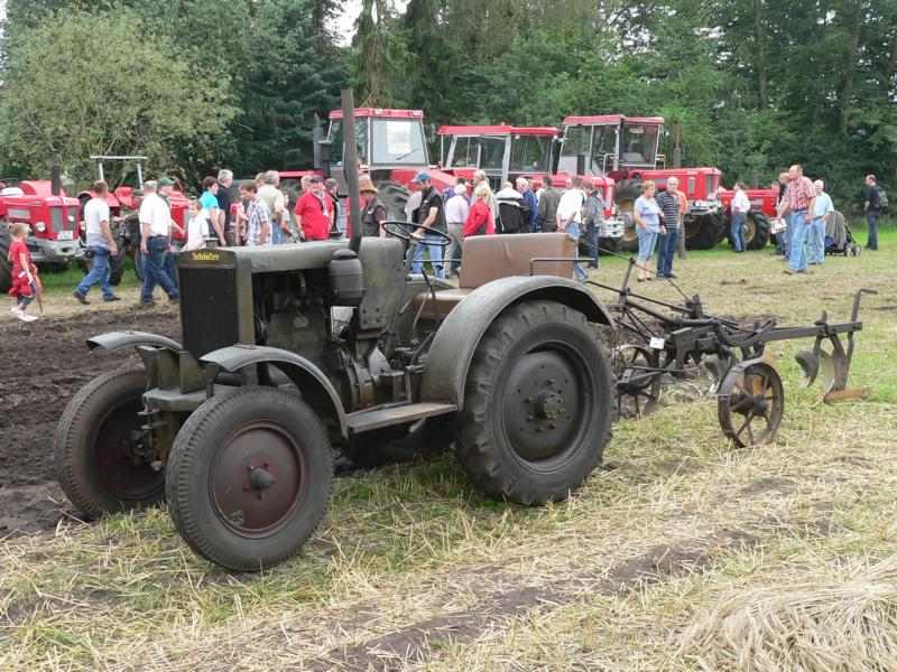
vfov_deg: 30.9
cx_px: 448
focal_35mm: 47
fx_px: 1218
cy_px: 336
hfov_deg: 40.4
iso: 80
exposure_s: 1/100
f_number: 2.8
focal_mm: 7.9
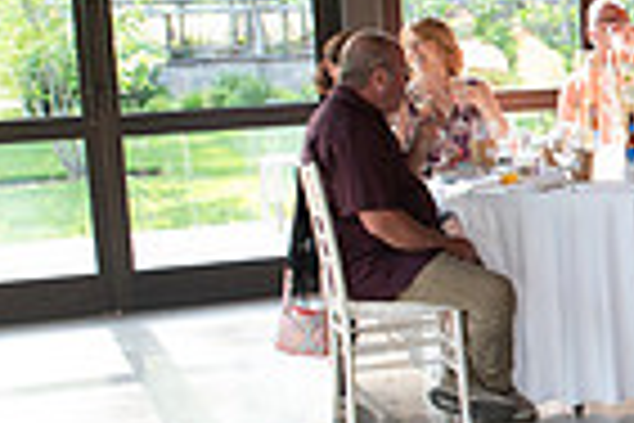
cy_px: 279
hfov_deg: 18.5
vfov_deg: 13.8
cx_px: 922
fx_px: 1743
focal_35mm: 99
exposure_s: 1/125
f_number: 5
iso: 1000
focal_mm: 24
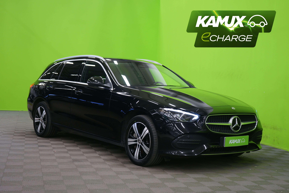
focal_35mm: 51
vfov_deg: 26.5
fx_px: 409
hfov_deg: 38.9
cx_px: 144
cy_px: 96
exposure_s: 1/8
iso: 400
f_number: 4.5
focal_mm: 51
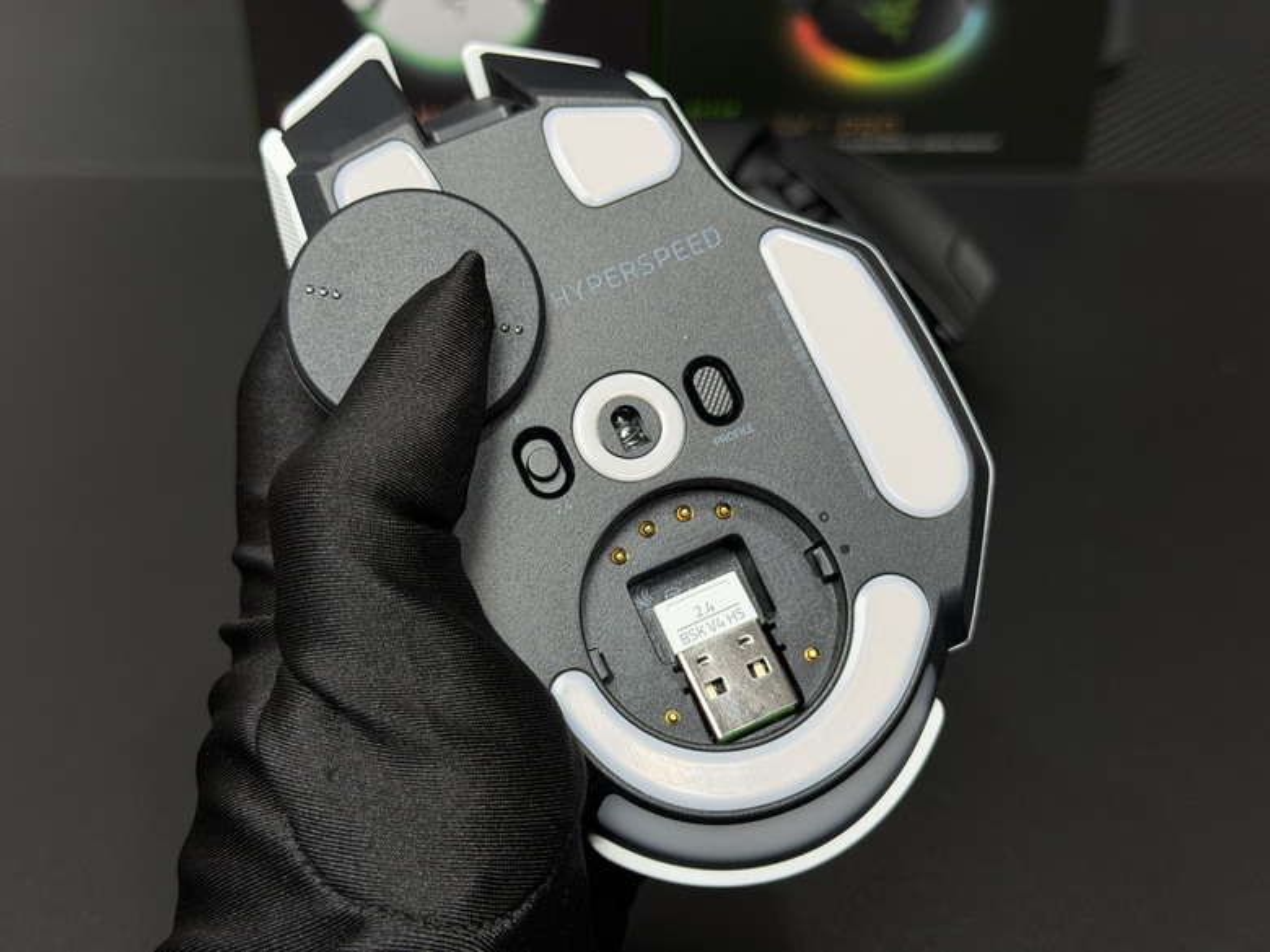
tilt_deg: -35.4
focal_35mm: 48
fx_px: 1761
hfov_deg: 39.7
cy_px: 476
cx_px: 635
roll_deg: -0.2
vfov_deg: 30.3
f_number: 1.78
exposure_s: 1/60
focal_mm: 6.76
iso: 125
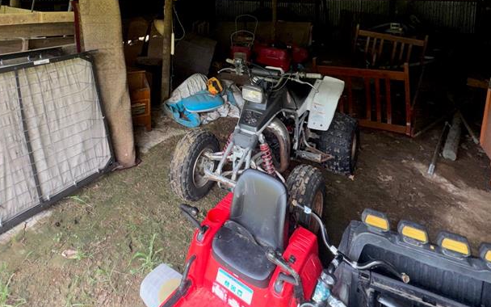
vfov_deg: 43.6
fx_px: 335
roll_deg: -0.3
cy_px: 14
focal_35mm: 25
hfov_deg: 71.8
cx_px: 196
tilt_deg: -5.2
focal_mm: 2.22
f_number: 2.2
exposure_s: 1/122
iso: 50
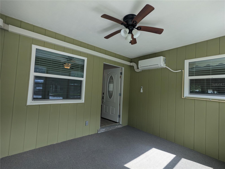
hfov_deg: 94.4
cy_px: 84
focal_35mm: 16
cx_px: 112
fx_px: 104
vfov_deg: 78.2
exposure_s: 1/99
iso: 33
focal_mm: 2.35
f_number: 2.2
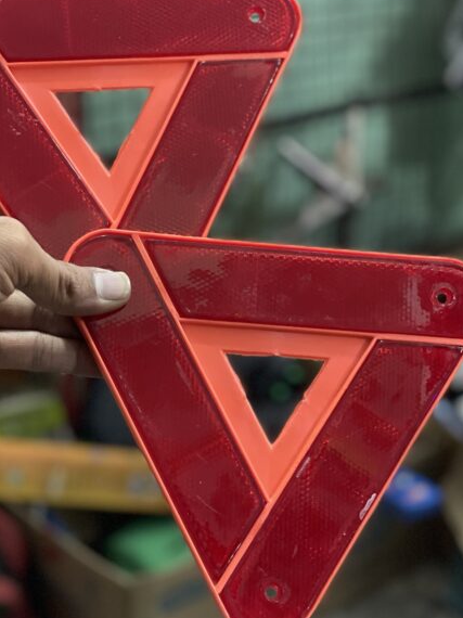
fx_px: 1303
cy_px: 253
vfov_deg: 26.6
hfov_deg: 20.1
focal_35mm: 73
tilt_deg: -23.1
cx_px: 203
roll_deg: -1.0
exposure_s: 1/33
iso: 400
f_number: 2
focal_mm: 6
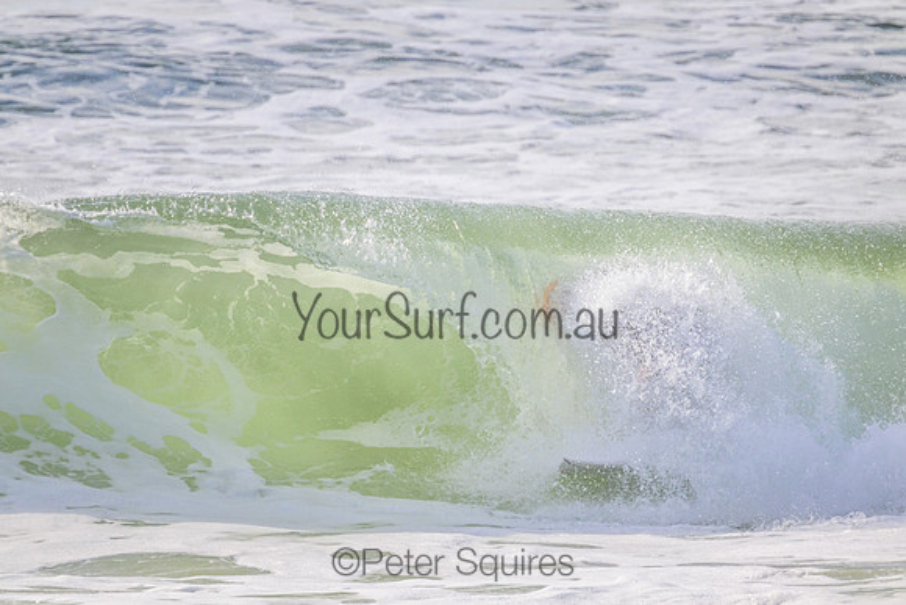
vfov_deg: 1.7
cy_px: 302
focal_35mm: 800
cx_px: 453
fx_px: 20137
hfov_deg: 2.6
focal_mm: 800
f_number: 11
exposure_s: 1/2000
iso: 1000
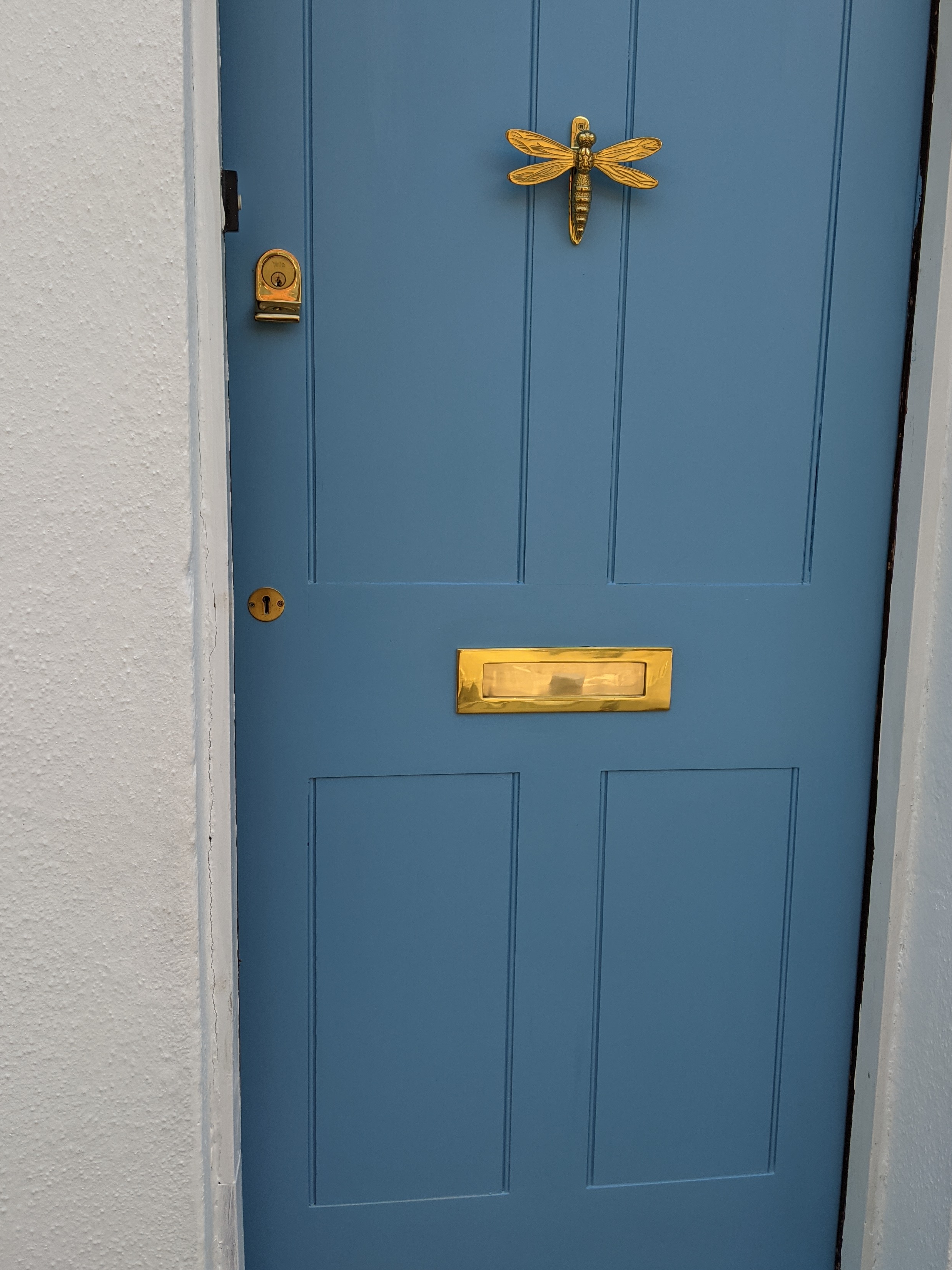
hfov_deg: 42.8
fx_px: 1210
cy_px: 567
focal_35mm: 33
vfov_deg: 55.2
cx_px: 560
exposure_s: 1/602
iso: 66
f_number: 1.8
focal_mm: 4.44
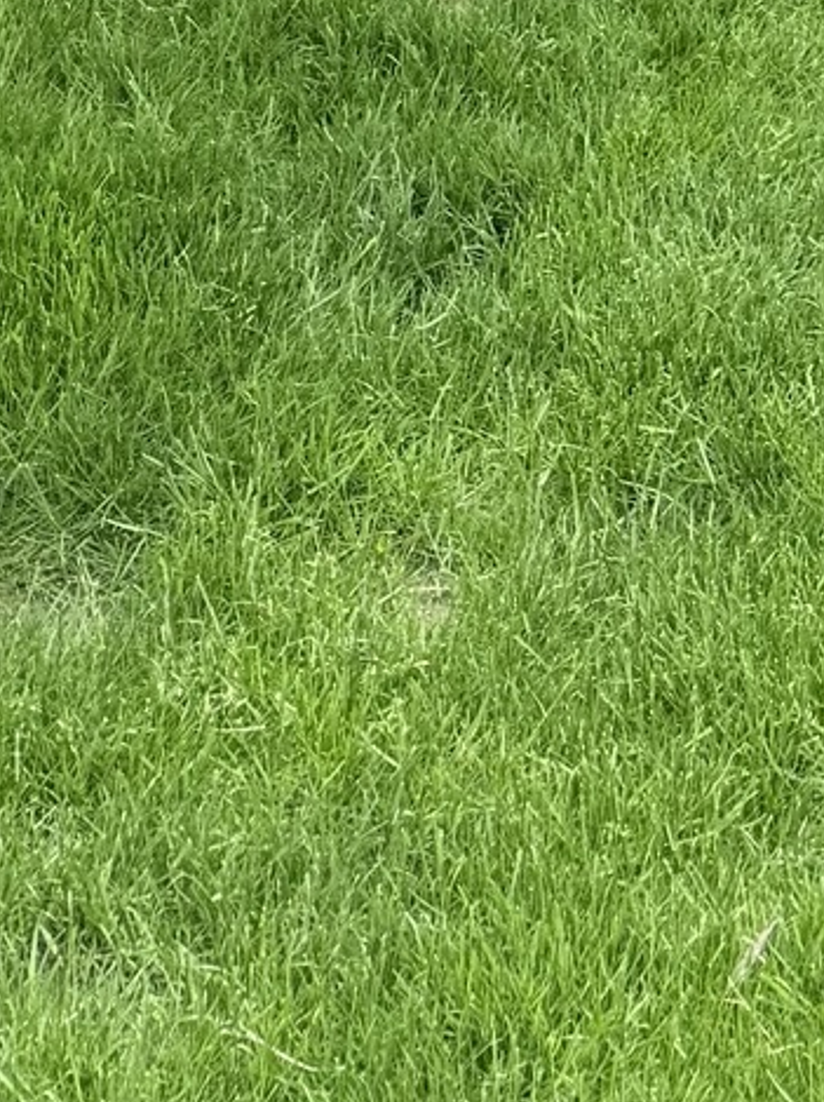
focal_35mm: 118
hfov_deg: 12.5
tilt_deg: -3.0
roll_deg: +0.0
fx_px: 3750
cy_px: -1379
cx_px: 671
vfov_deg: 13.3
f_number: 1.78
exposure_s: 1/3425
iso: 100
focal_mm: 6.76
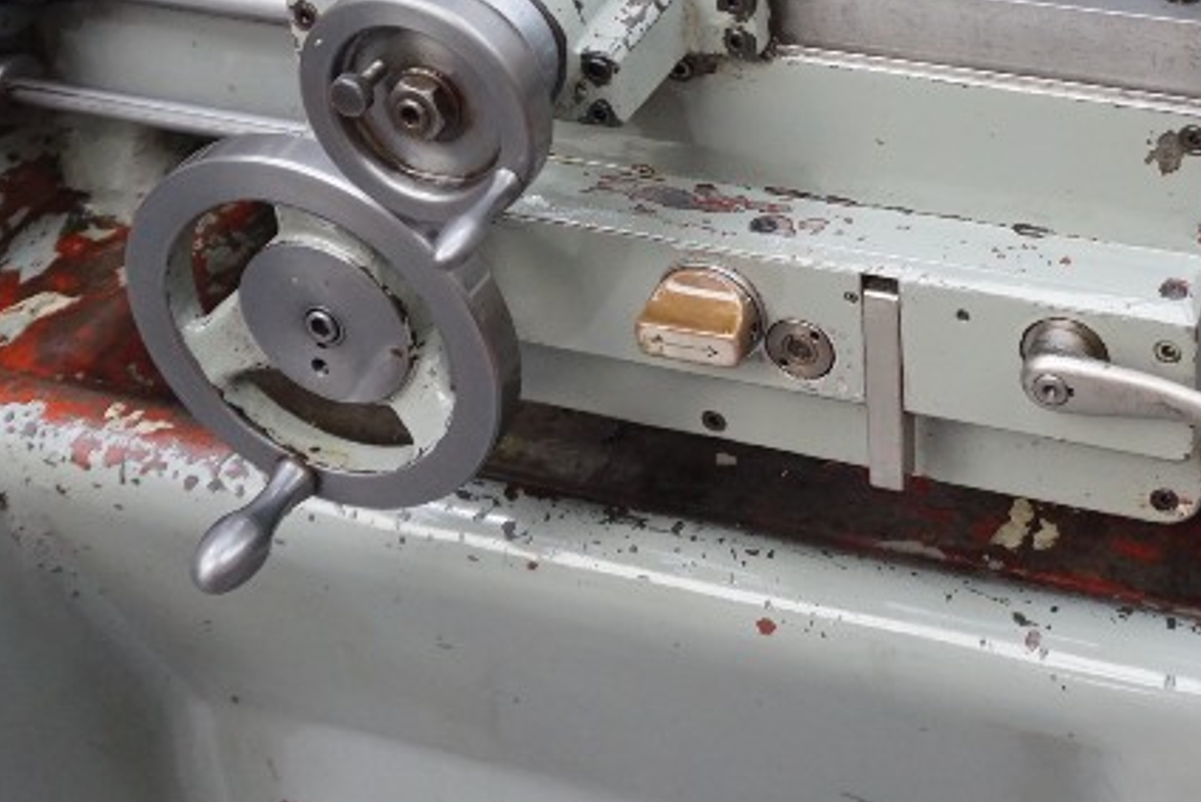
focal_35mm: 58
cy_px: -92
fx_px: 1935
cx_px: 963
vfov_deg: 22.1
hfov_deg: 33.5
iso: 1250
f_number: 4
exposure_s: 1/160
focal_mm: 16
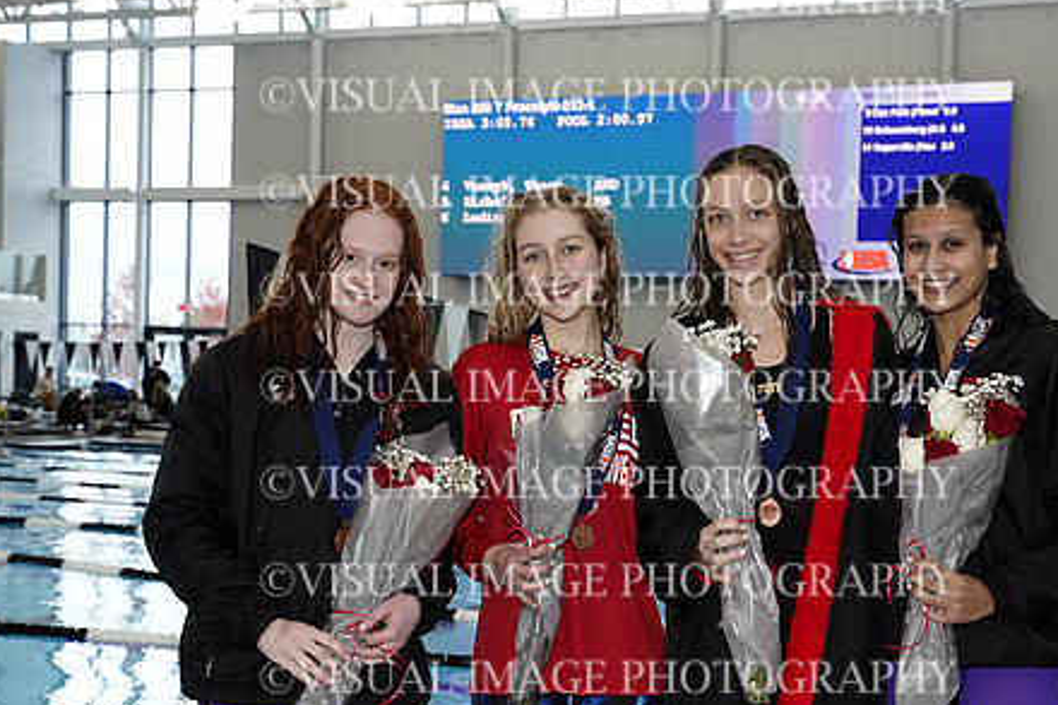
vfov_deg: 21.9
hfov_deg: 32.3
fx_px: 1821
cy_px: 434
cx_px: 608
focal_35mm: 62
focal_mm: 47
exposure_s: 1/200
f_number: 5.6
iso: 1250
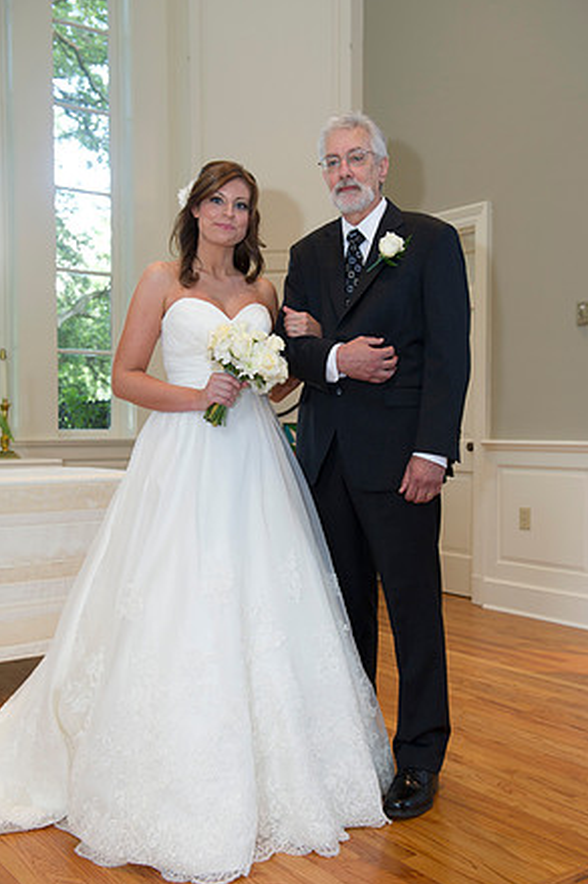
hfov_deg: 32.6
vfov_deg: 47.4
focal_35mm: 41
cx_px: 299
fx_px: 1006
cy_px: 445
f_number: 5
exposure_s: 1/100
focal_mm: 40
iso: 800
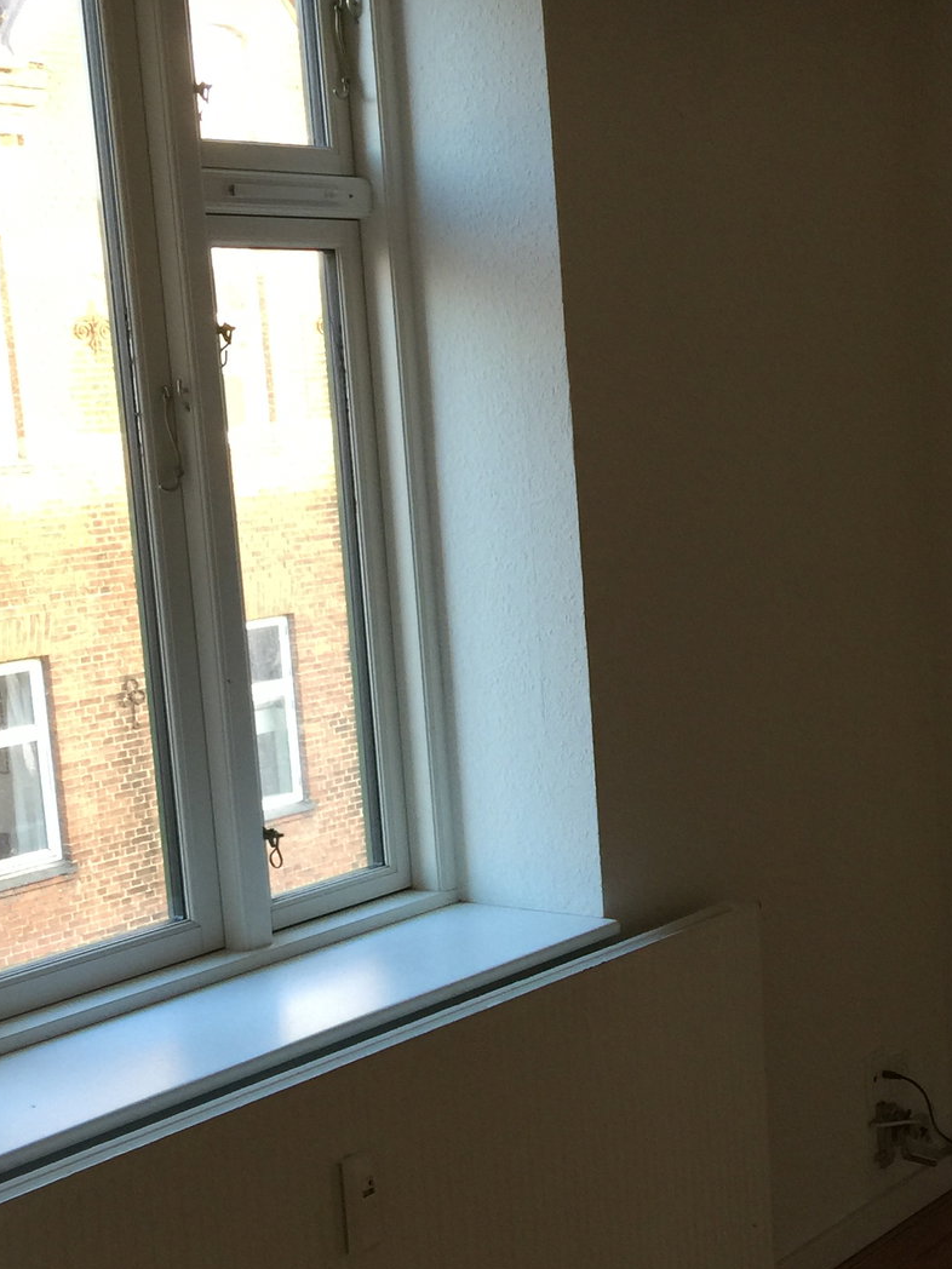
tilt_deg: -9.2
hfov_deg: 24.6
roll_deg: +4.1
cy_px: 763
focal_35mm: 59
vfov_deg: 32.6
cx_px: 687
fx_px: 2163
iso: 40
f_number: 2.2
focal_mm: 4.15
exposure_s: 1/33
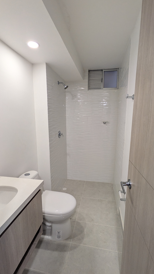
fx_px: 123
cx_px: 79
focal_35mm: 17
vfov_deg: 95.9
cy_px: 139
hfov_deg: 63.9
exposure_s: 1/26.8
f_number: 2.2
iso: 77
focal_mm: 1.85
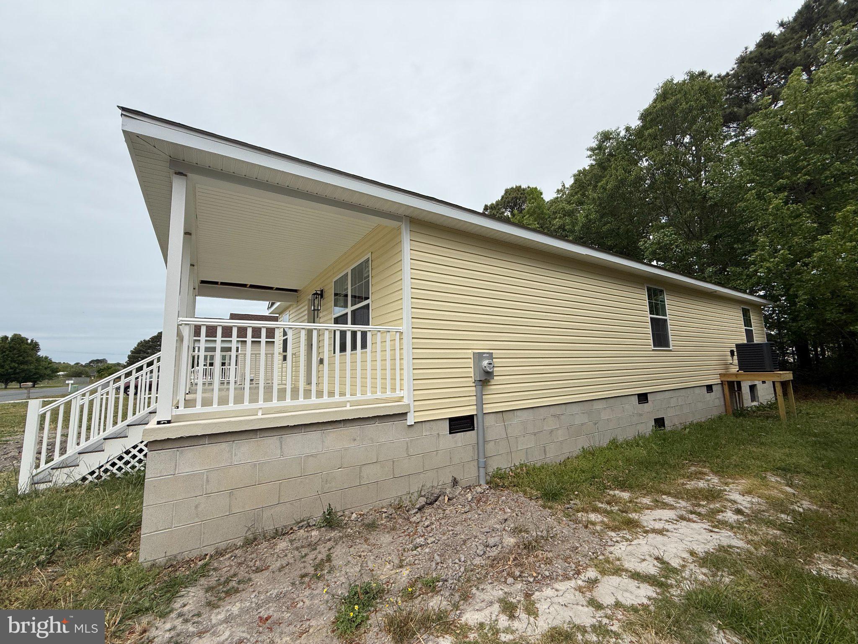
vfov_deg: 85.7
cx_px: 429
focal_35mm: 14
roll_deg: +1.5
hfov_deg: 102.1
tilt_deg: +8.5
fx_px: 347
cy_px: 322
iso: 50
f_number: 2.2
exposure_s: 1/2092
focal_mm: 2.22
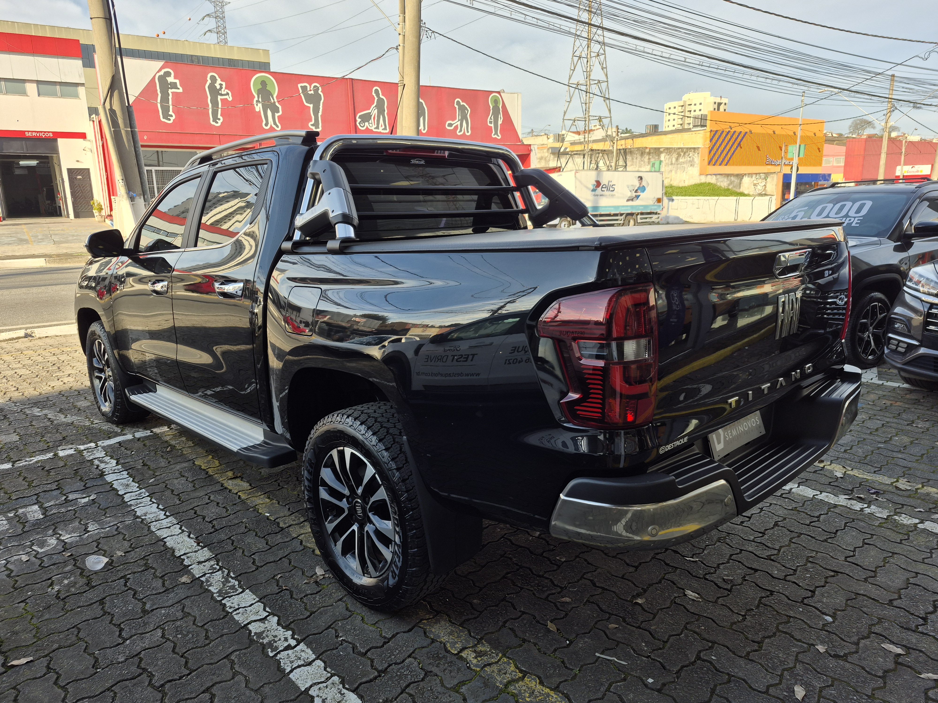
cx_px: 469
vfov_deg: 58.9
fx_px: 623
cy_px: 352
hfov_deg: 73.9
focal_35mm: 23
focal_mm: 5.4
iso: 25
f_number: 1.8
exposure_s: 1/536
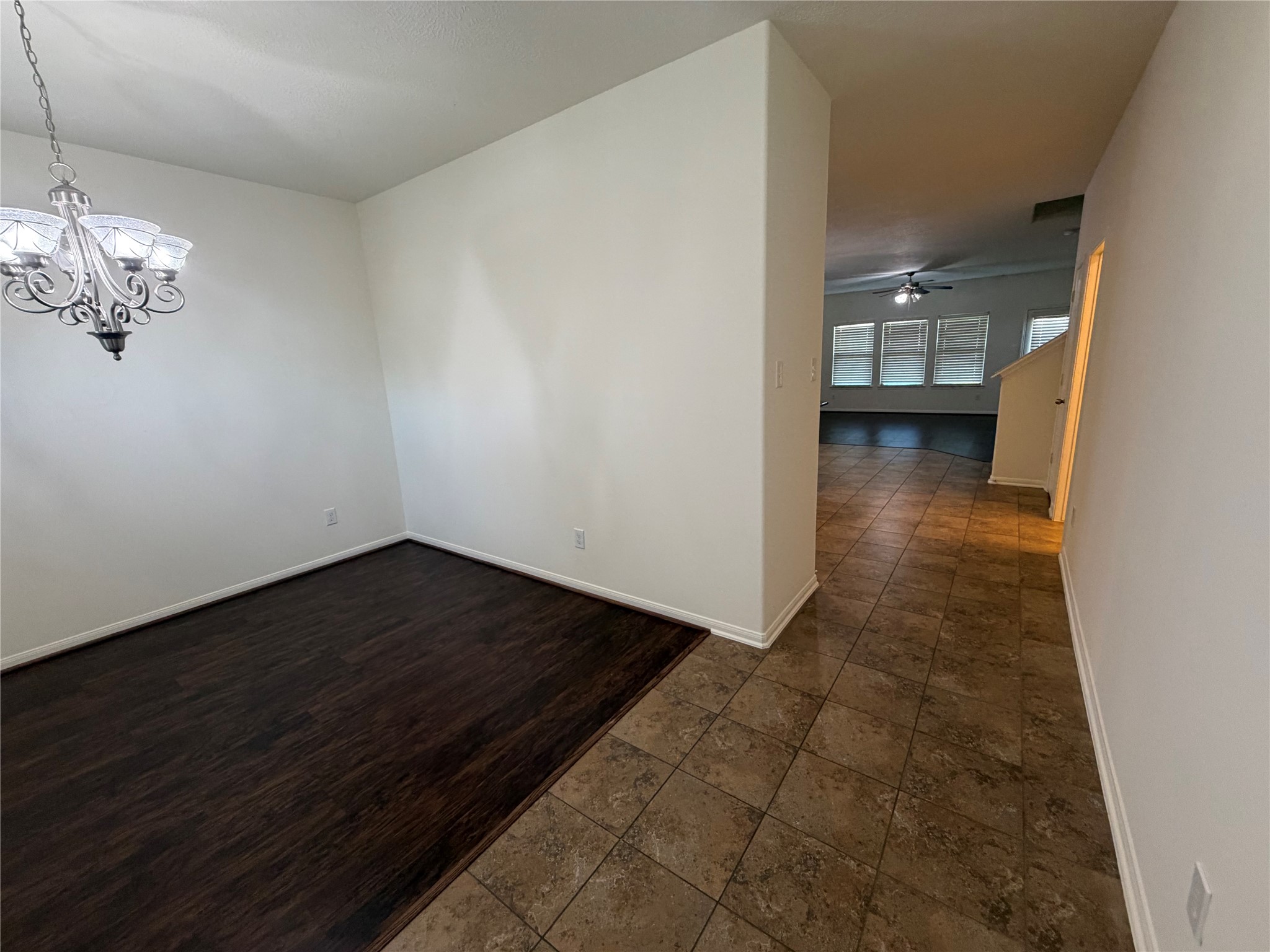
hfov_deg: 102.1
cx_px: 635
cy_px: 476
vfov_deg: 85.7
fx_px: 514
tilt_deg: -12.2
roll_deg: +3.2
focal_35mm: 14
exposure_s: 1/60
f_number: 2.2
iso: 250
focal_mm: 2.22
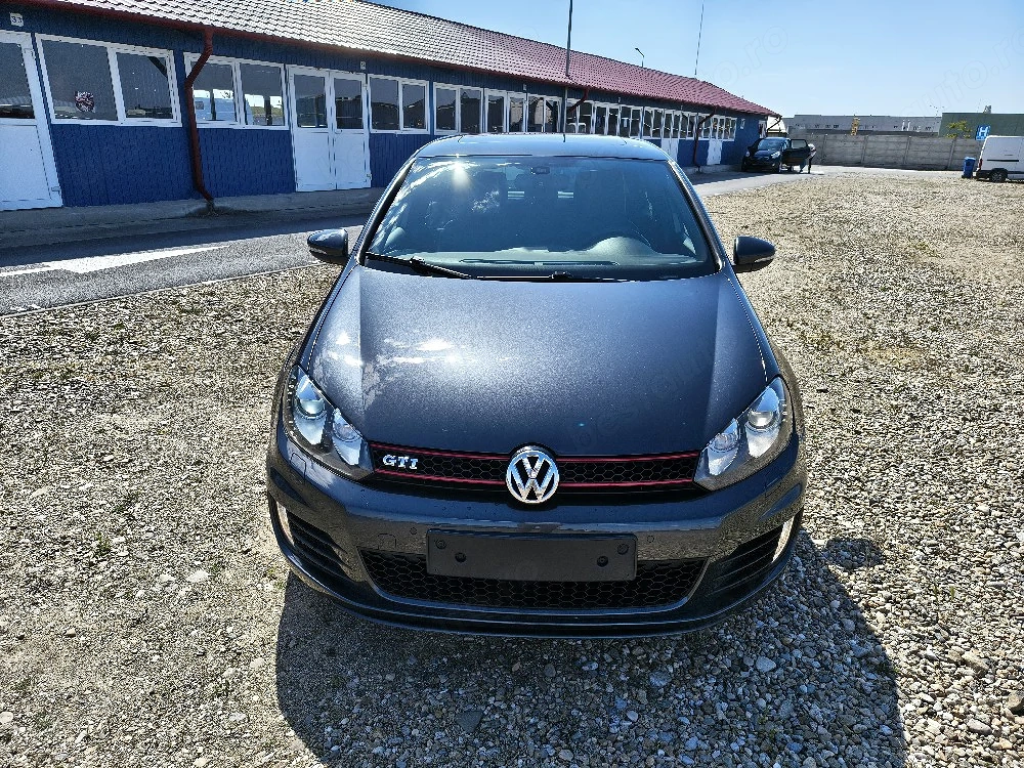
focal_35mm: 24
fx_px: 710
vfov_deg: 56.8
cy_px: 384
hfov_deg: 71.6
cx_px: 512
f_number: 1.8
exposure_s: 1/909
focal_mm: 5.56
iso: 100
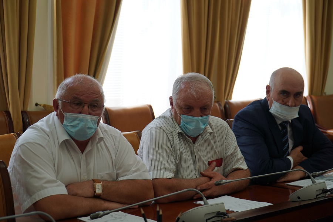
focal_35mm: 69
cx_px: 166
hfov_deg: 29.2
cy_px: 111
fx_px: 638
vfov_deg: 19.7
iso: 125
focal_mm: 46
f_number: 4
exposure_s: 1/80
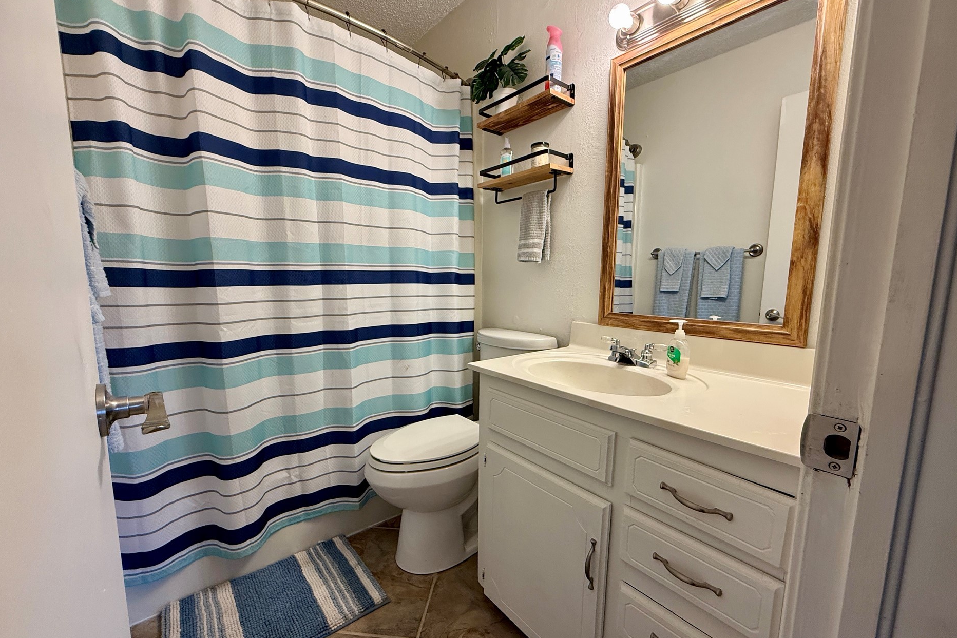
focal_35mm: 15
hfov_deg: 100.4
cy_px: 331
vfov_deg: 77.3
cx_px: 483
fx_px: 399
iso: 200
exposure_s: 1/120
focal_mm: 2.22
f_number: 2.2
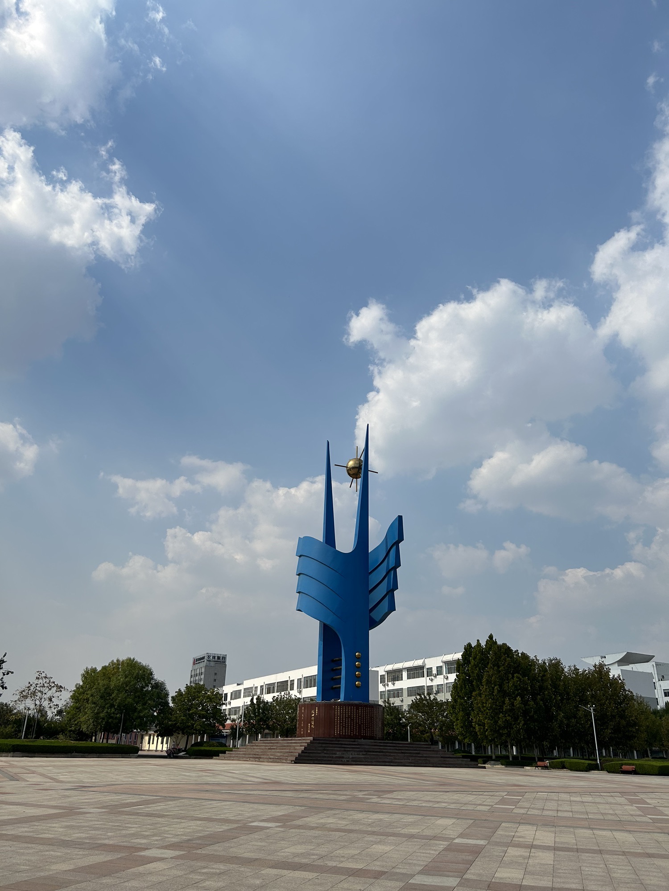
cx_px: 334
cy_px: 446
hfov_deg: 53.1
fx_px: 670
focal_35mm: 26
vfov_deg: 67.3
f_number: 1.5
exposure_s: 1/9434
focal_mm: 5.7
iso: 50
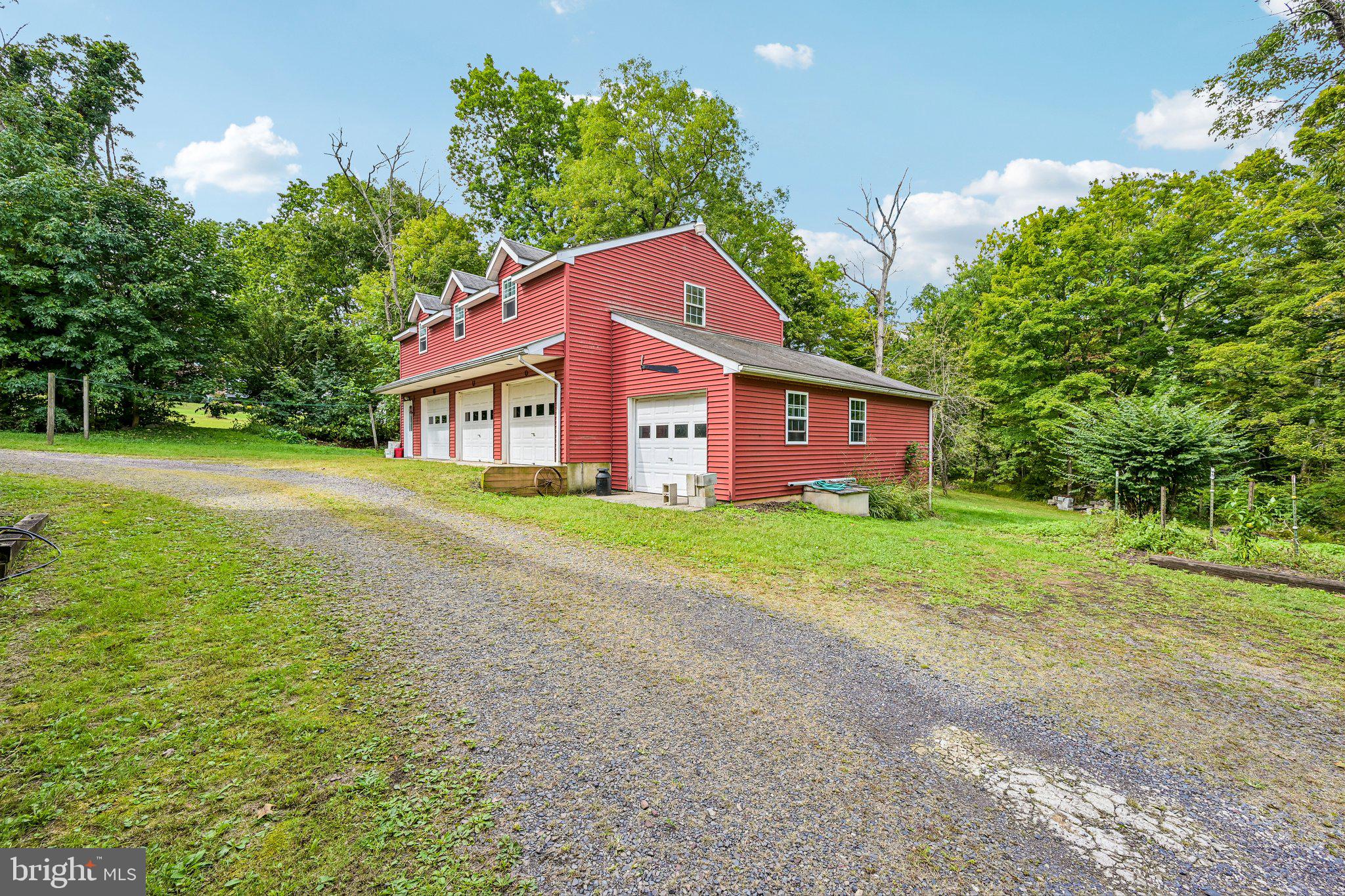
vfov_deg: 81.2
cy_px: 448
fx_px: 523
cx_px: 672
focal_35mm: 14
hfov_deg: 104.3
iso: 100
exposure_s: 1/50
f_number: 8
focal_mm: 14
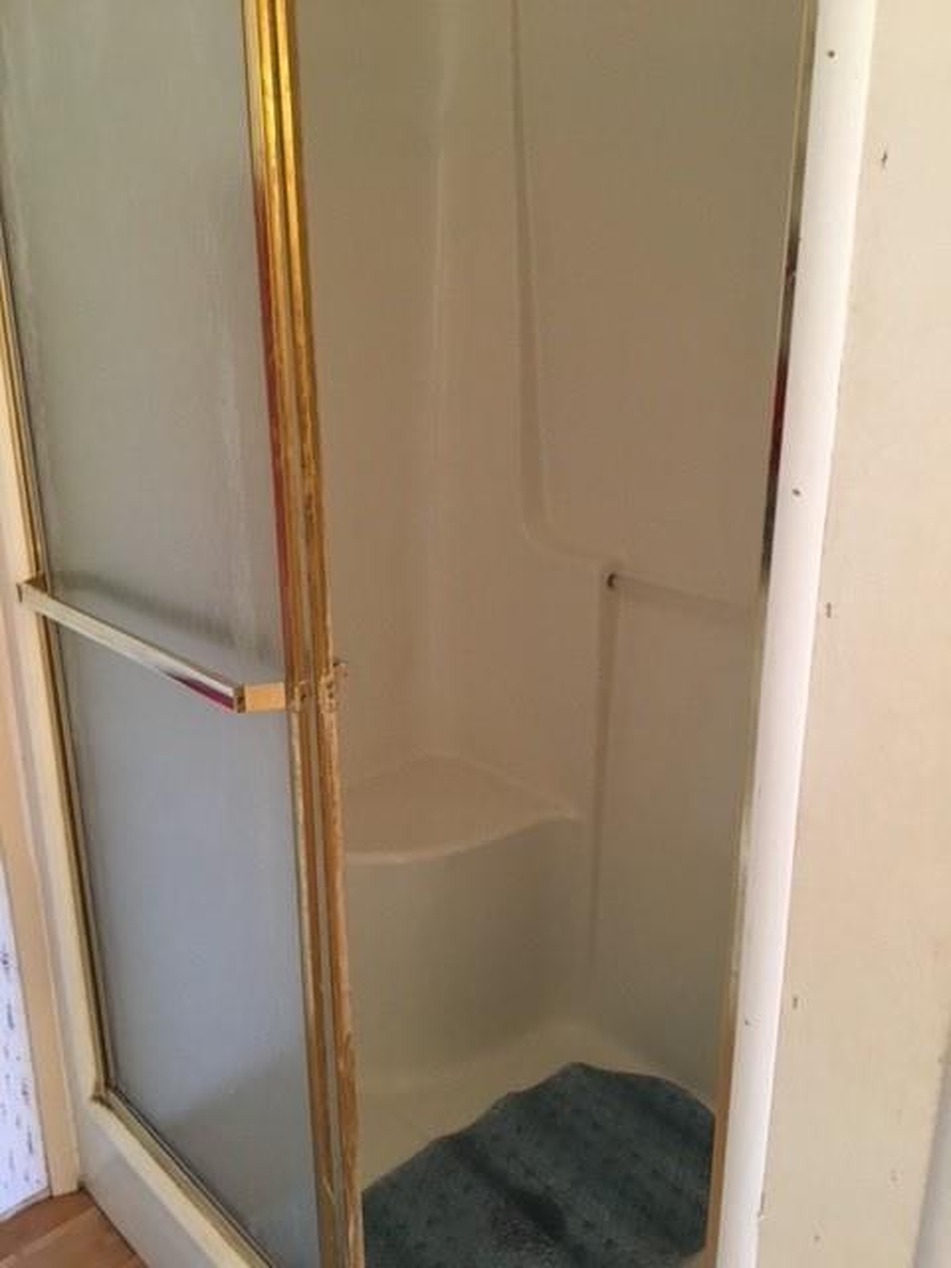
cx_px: 476
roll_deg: +0.0
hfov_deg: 48.2
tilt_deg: -19.4
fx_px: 1062
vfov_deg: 61.7
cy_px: 634
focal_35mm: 29
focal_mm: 4.15
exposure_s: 1/30
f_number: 2.2
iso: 160
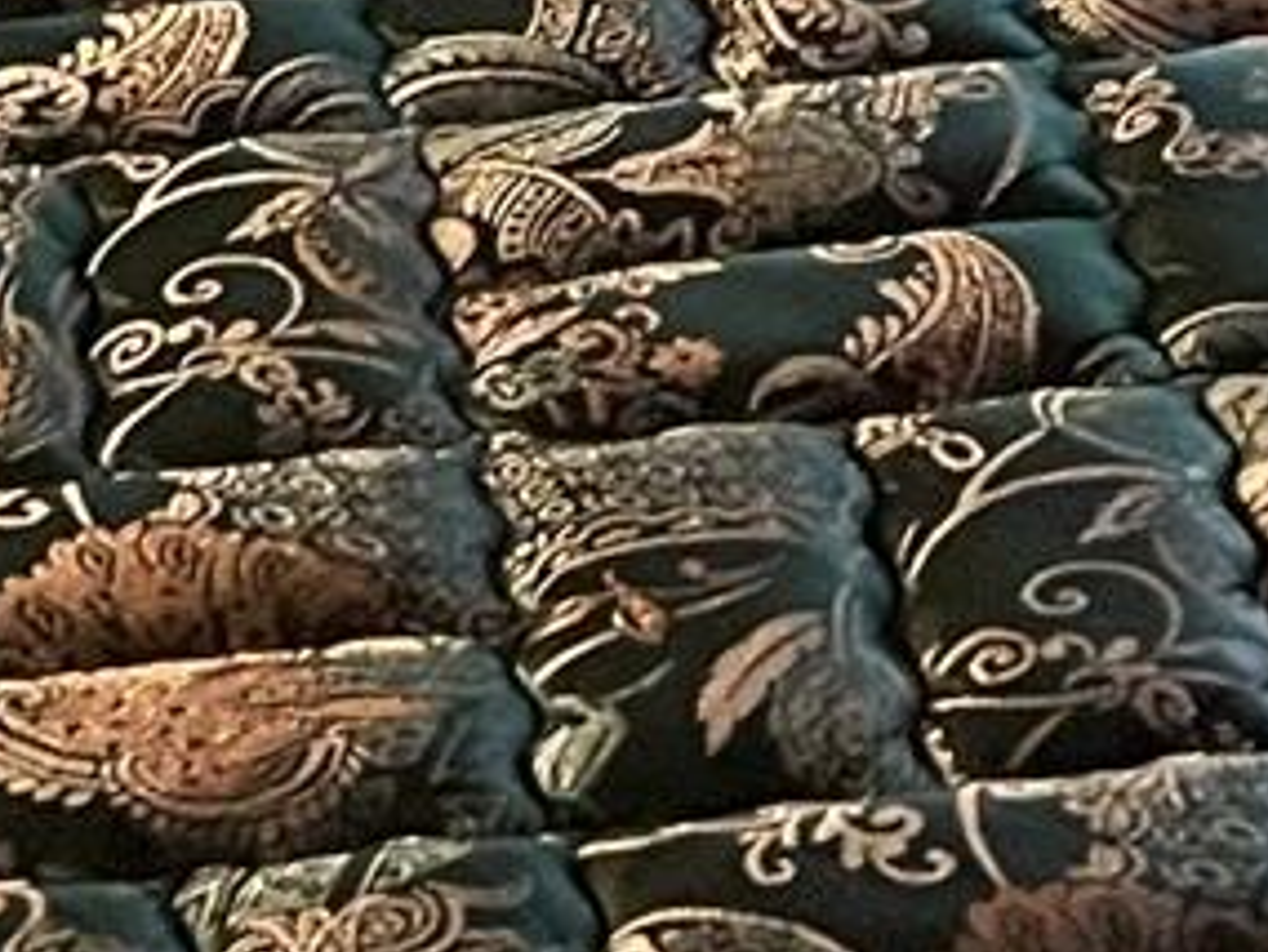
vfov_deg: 7.3
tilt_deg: -12.4
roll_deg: +0.1
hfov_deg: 10.5
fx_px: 6853
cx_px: 1077
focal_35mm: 187
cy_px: -1557
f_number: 1.5
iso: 500
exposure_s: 1/49
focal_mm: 5.7
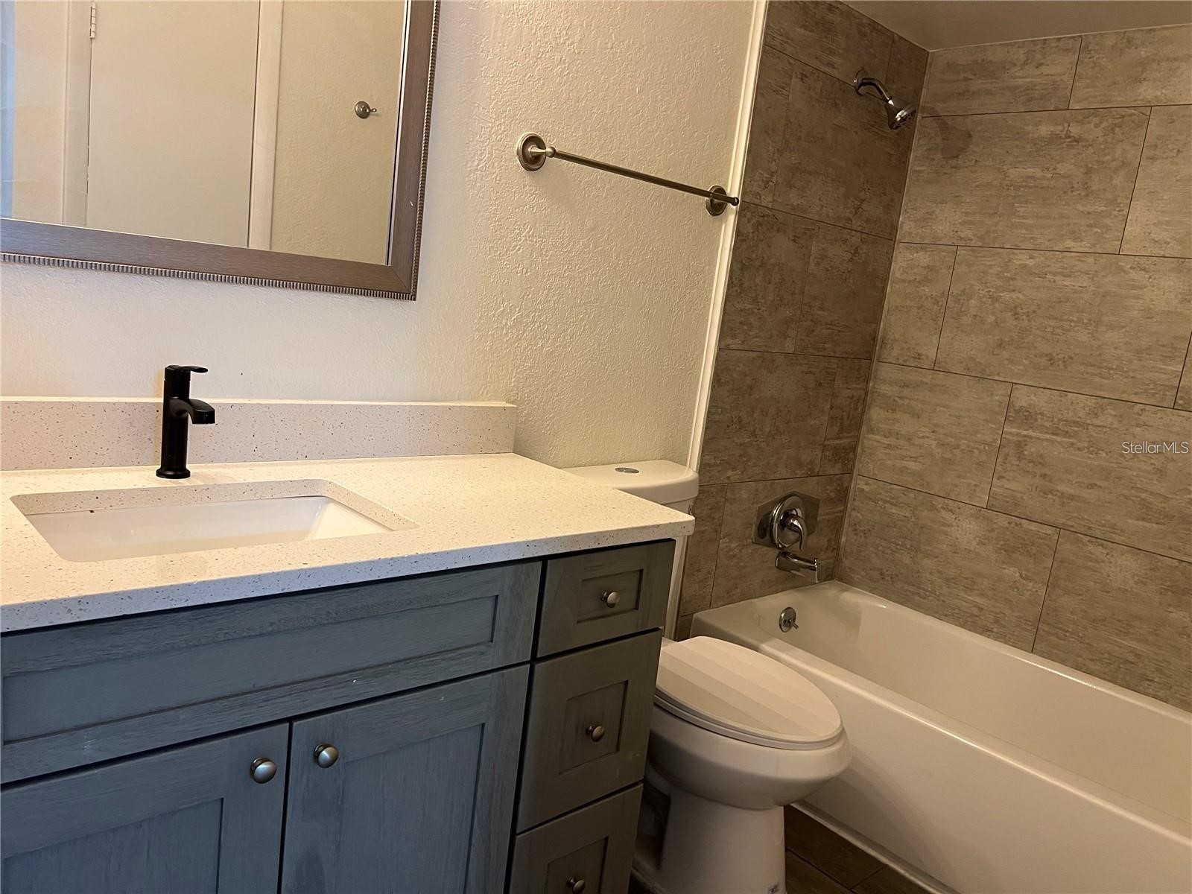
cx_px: 596
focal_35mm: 26
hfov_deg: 67.3
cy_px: 447
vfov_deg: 53.1
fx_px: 895
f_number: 1.5
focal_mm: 5.7
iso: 200
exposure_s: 1/60
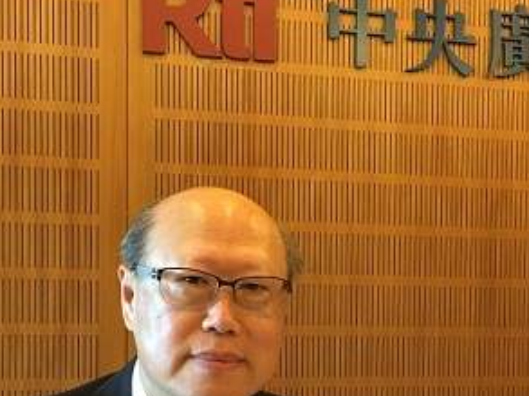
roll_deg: -0.9
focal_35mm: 68
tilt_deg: -1.9
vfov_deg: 21.1
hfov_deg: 28.2
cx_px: 386
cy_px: 364
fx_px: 1038
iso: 50
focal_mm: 4.15
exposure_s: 1/15
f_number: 2.2
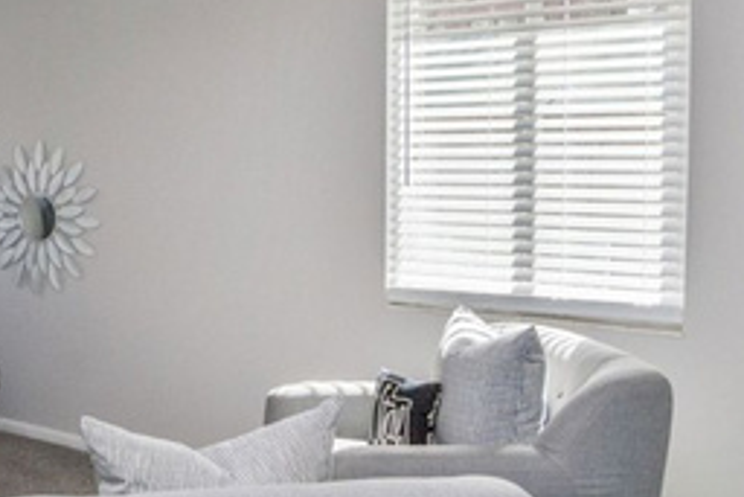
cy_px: 264
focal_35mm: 45
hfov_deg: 39.3
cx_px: 29
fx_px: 930
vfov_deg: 29.9
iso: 200
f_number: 7.1
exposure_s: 1/160
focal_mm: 12
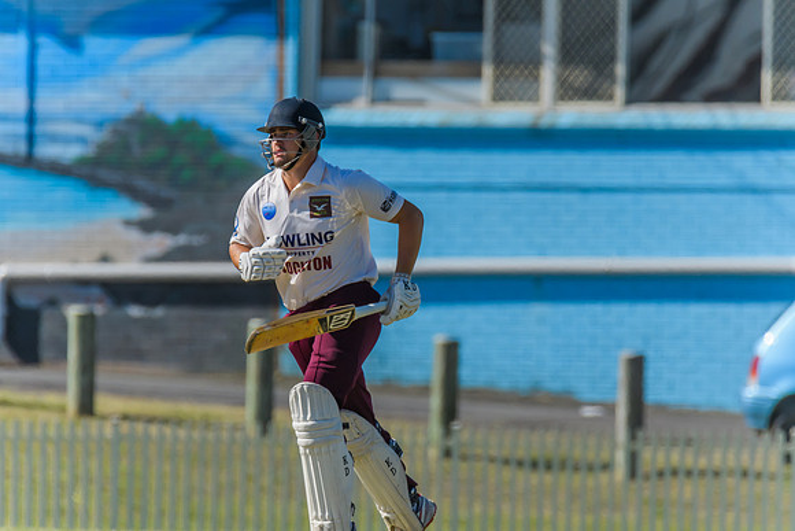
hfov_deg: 2.3
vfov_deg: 1.5
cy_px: 266
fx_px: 19879
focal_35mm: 900
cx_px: 398
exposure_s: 1/4000
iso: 640
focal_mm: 600
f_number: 6.3
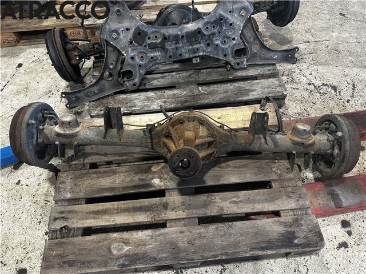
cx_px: 183
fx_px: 254
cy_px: 137
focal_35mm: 24
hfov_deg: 71.6
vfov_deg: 56.8
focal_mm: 6.86
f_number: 1.78
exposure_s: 1/100
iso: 160
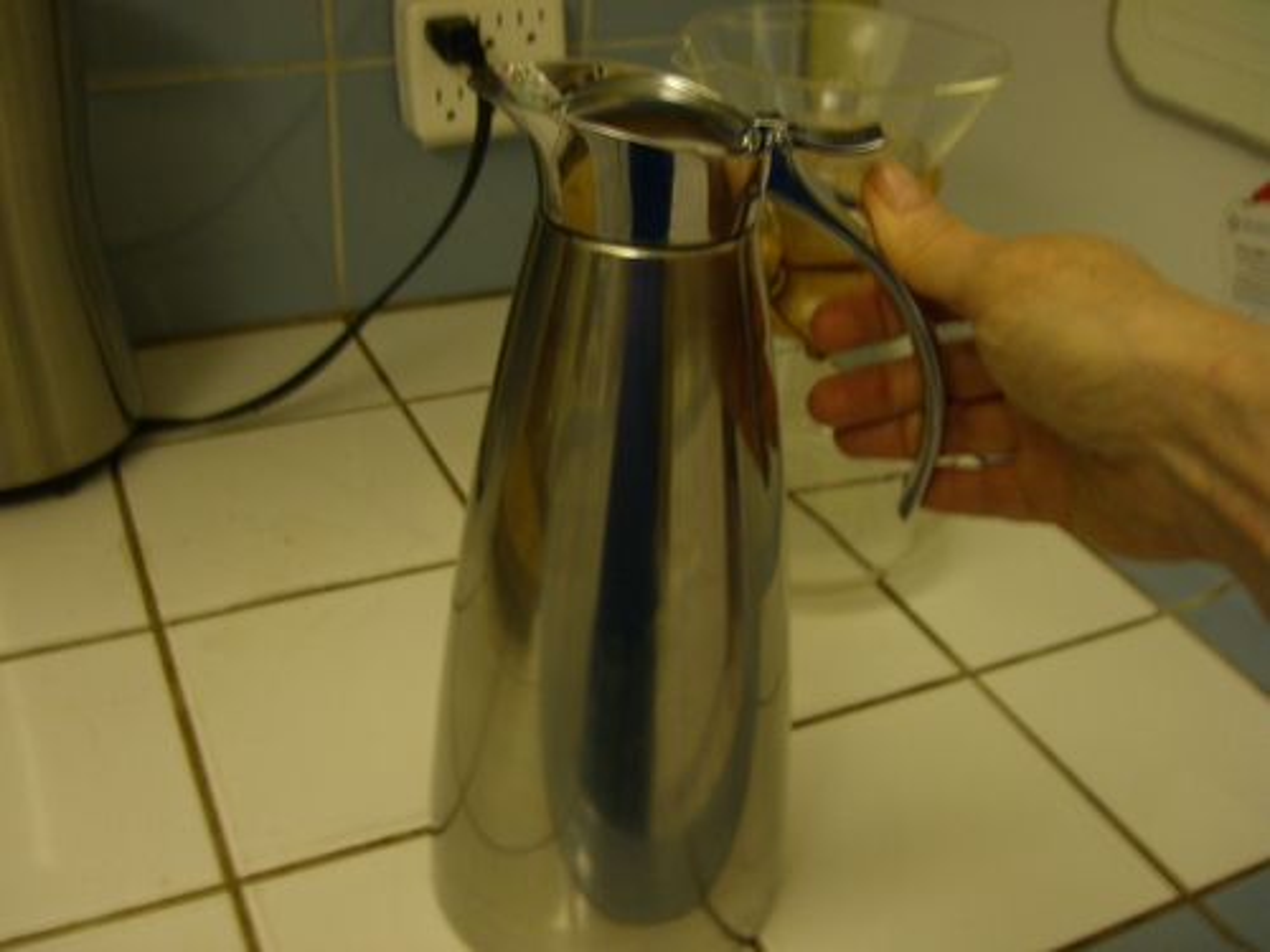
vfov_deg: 37.7
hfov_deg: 49.0
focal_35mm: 38
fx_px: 1394
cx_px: 635
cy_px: 476
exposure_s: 1/8
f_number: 2.8
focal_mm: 7.9
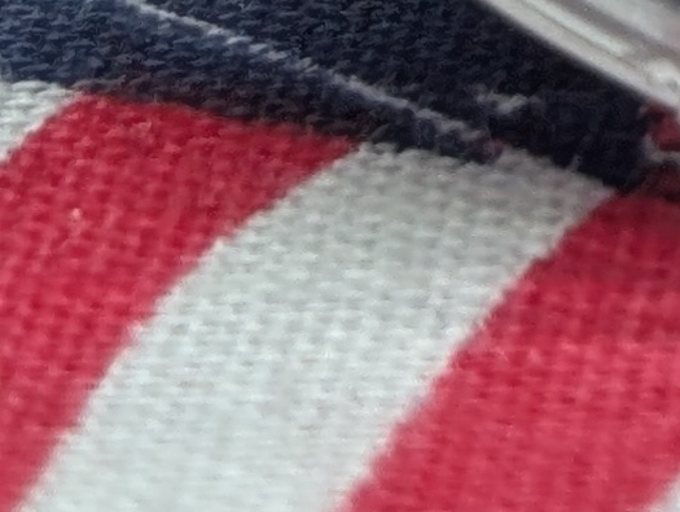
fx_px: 7493
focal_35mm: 381
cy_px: -1152
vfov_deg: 3.8
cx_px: 1282
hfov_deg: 5.1
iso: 26
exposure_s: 1/58.7
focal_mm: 6.9
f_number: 1.68
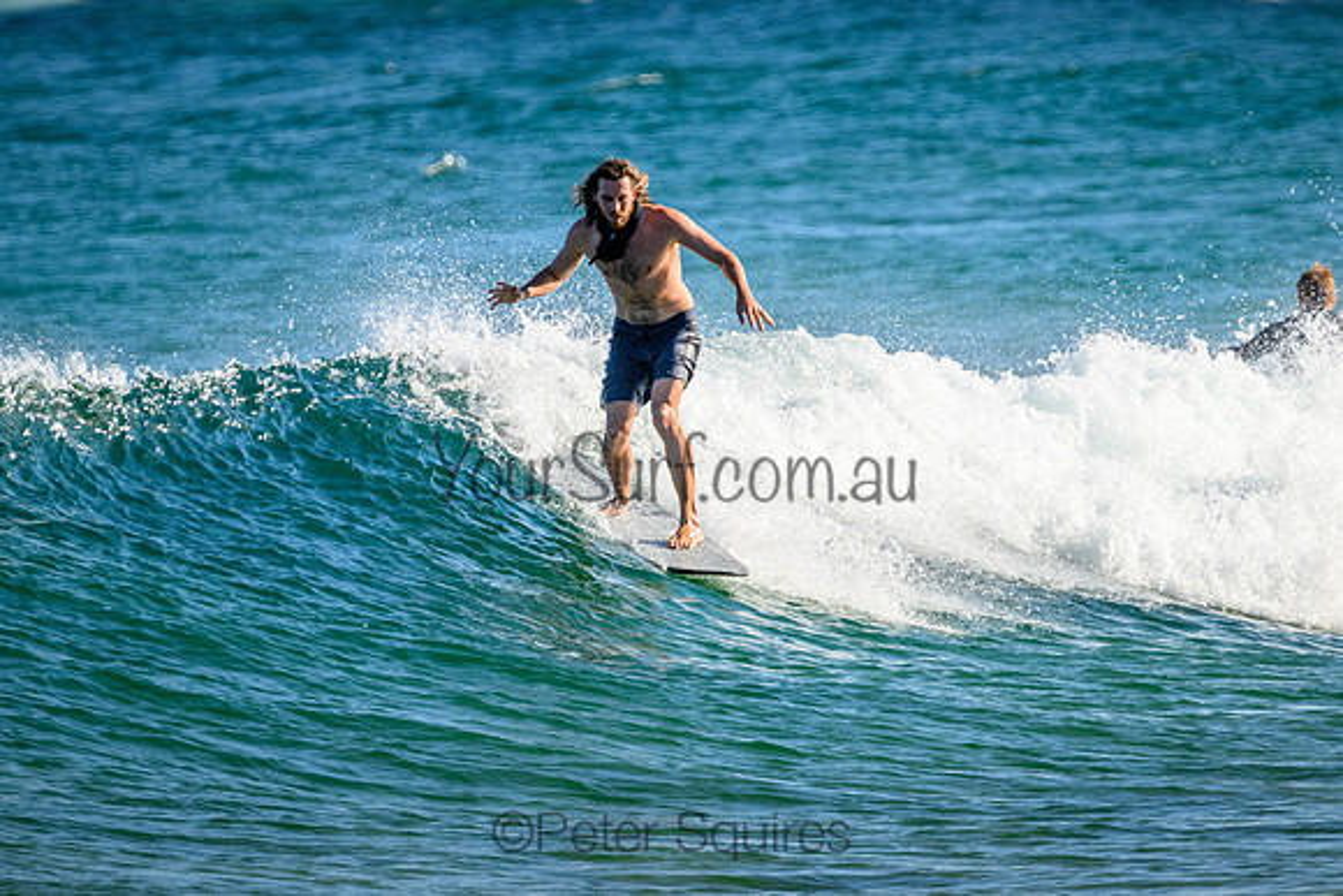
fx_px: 31452
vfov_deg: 1.6
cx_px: 708
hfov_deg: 2.4
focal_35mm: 843
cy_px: 448
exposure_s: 1/2000
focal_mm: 800
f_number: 11
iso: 1100
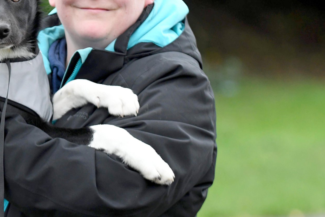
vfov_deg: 4.7
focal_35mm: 295
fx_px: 2663
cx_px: 60
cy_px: 40
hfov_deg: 7.0
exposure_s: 1/320
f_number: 6.3
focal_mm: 120
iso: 2000
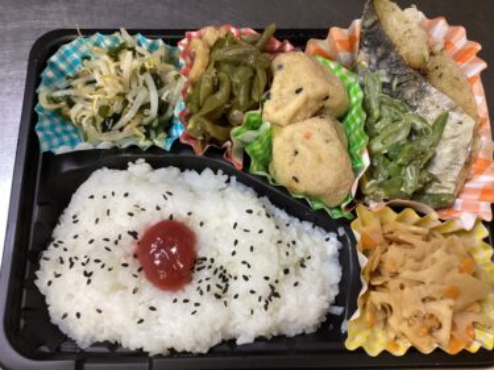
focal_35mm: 31
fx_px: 442
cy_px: 185
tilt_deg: -72.6
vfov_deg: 45.4
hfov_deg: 58.4
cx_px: 247
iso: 200
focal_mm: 3.3
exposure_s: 1/50
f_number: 2.4
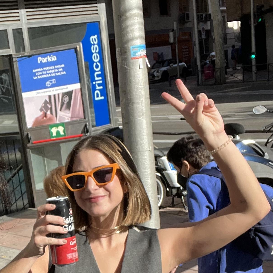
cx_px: 22
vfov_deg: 24.5
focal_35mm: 68
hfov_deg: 24.6
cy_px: 254
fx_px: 607
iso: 32
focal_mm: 2.71
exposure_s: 1/607
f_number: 2.2
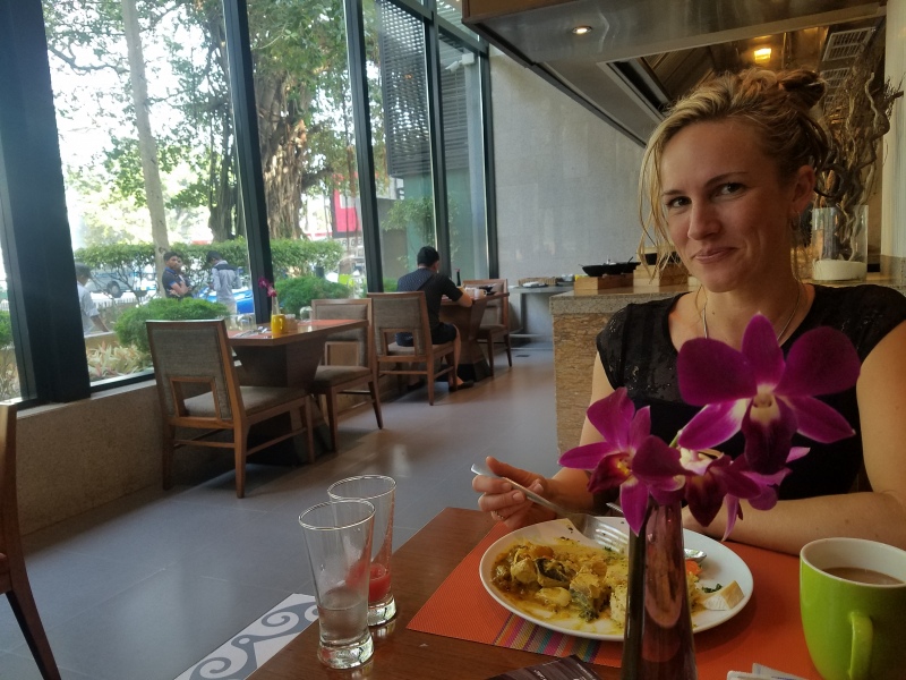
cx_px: 453
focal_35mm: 26
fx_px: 680
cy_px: 340
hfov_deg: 67.3
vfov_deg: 53.1
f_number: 1.7
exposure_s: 1/100
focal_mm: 4.2
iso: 100
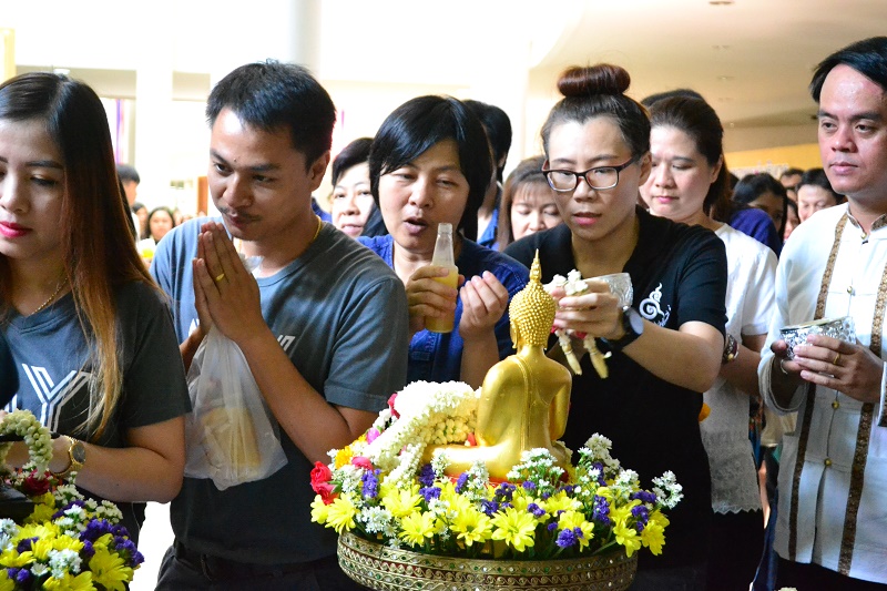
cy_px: 296
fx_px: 1478
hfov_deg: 33.4
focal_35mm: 60
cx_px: 444
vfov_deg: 22.6
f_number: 5.3
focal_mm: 40
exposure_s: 1/80
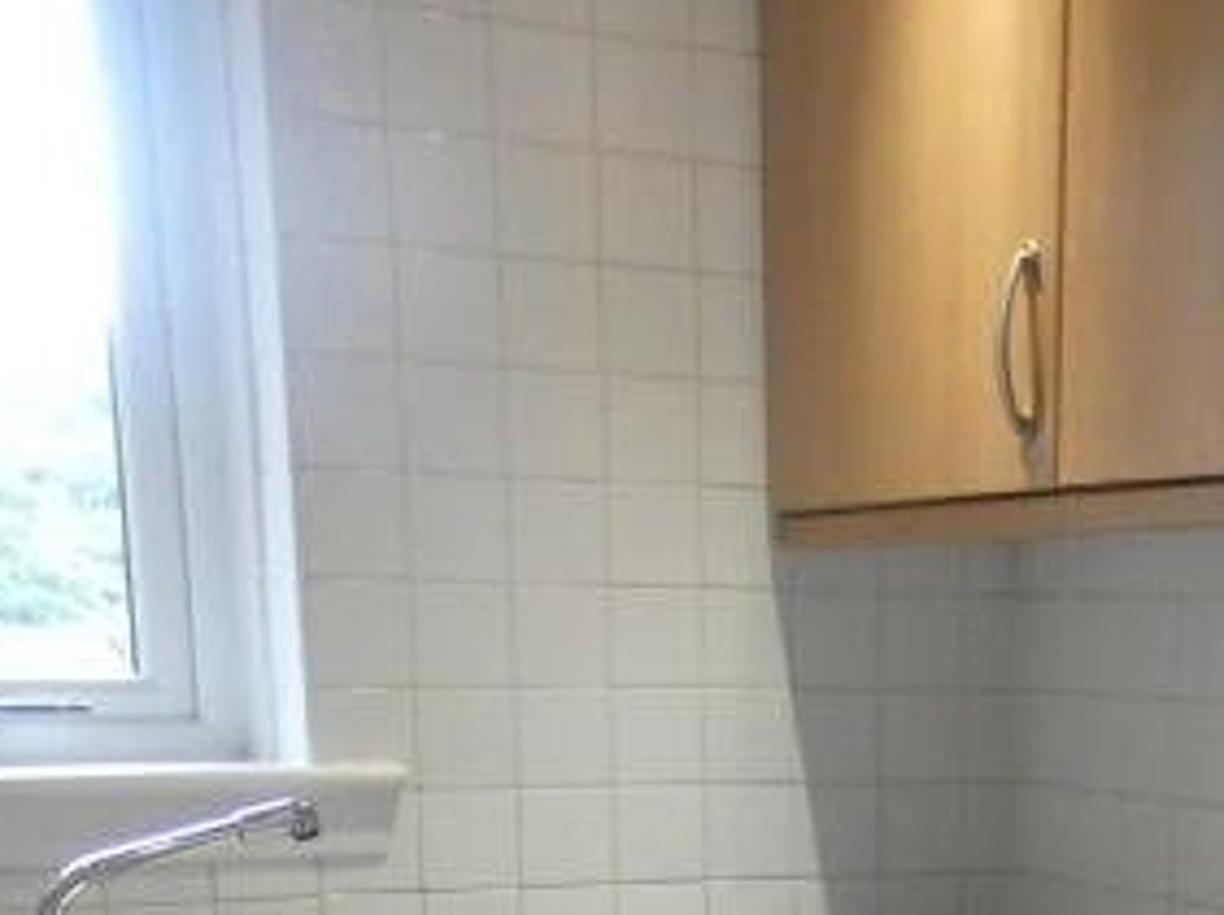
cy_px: 1207
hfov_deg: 26.1
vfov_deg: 18.6
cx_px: 1015
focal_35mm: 73
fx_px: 2578
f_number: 2.8
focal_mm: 3.6
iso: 640
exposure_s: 1/60
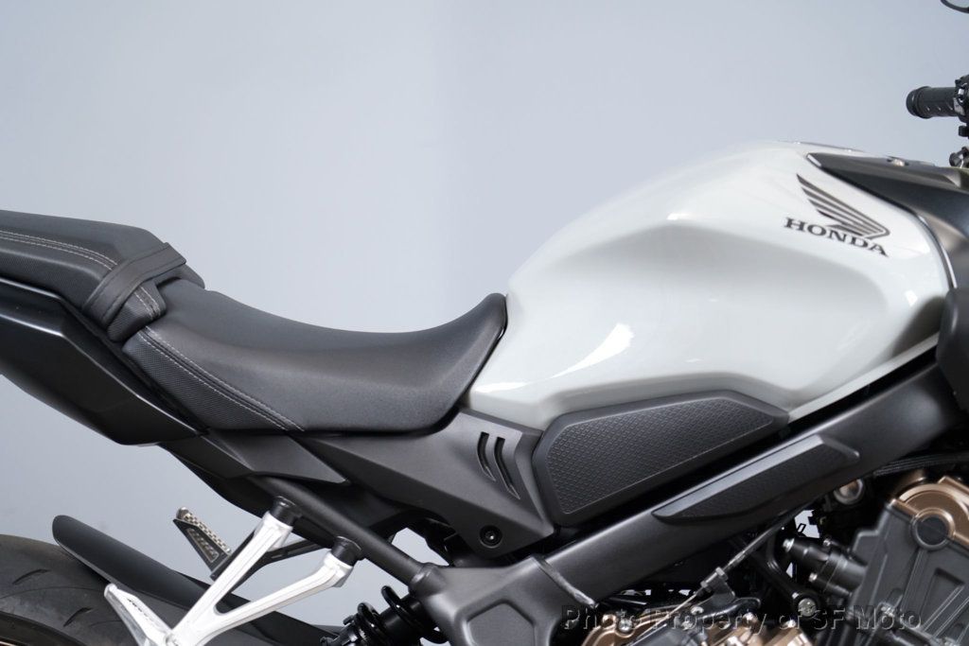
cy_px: 323
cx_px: 484
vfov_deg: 13.0
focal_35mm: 105
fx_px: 2826
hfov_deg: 19.5
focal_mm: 105
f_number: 4
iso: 1600
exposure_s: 1/100
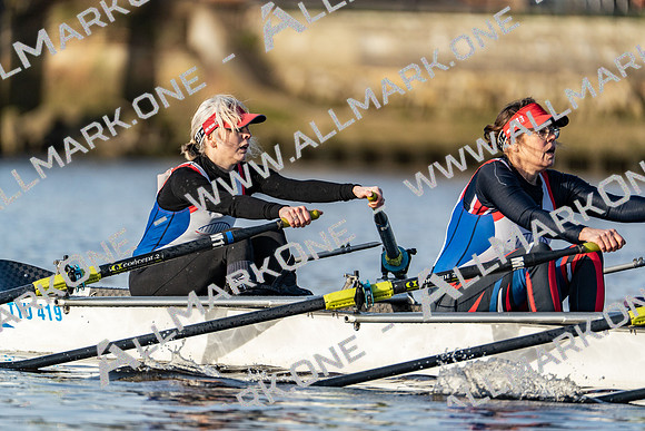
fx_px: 10752
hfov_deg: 3.4
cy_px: 216
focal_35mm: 600
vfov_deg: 2.3
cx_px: 322
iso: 800
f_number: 6.3
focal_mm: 600
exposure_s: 1/2000
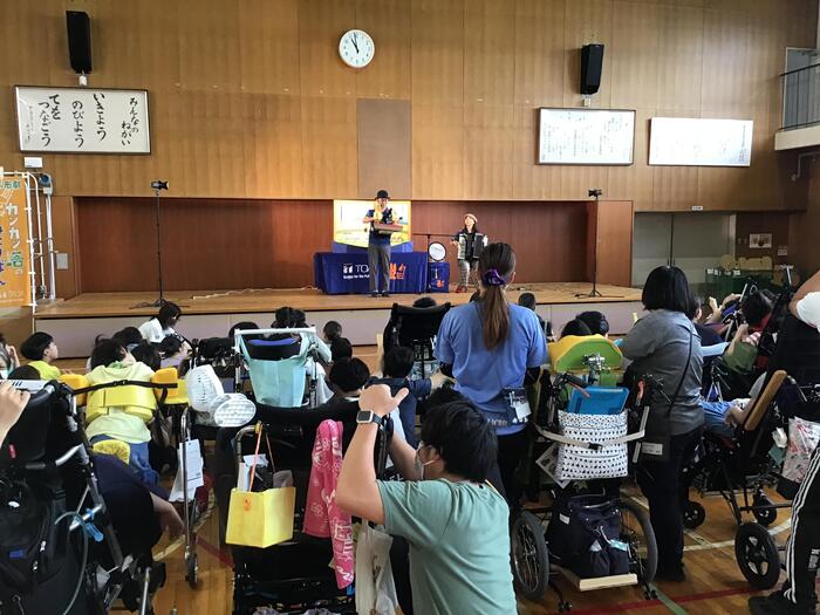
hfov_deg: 58.4
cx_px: 410
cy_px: 308
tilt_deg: -4.8
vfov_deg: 45.4
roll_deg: +0.2
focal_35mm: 31
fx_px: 734
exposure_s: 1/30
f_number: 2.4
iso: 100
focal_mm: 3.3
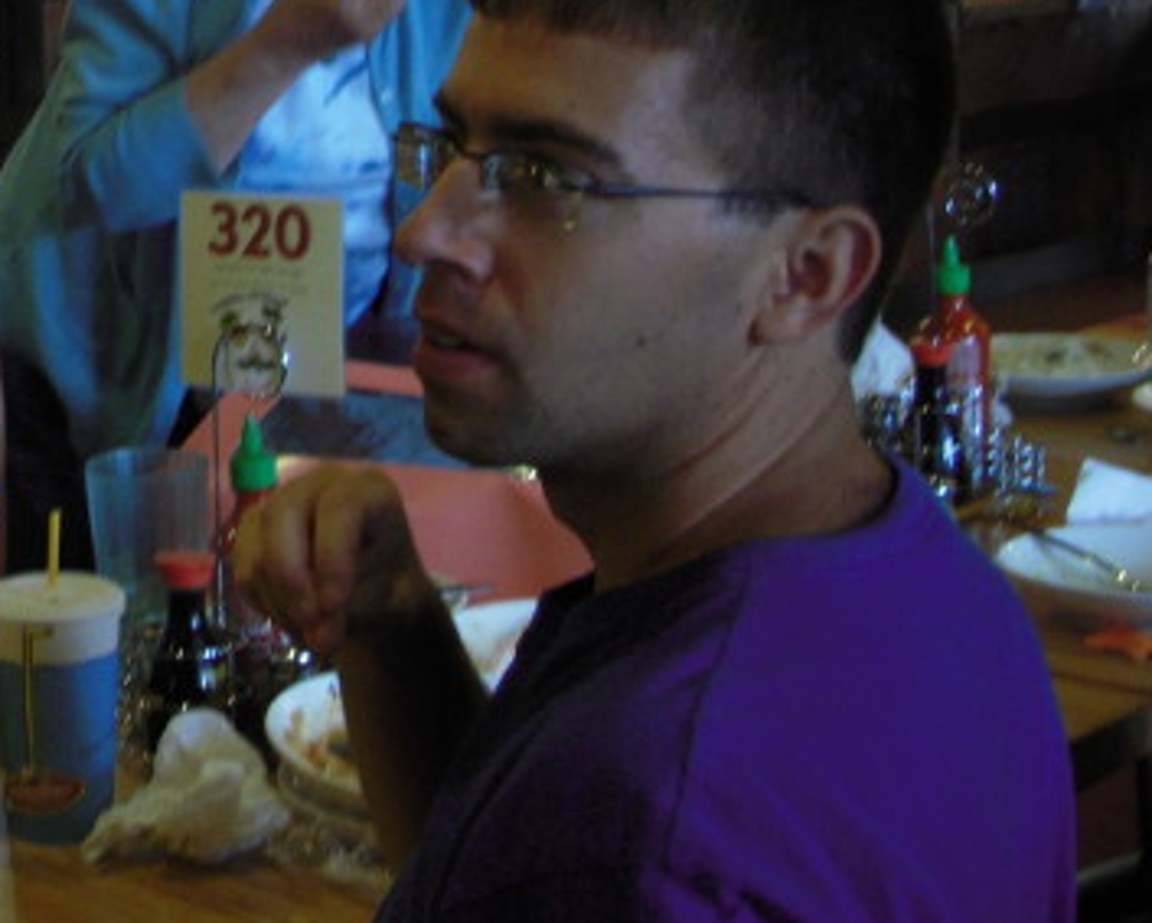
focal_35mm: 84
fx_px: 2866
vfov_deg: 17.8
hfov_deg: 21.5
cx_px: -124
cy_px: -7
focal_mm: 6.3
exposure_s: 1/13
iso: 200
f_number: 3.3
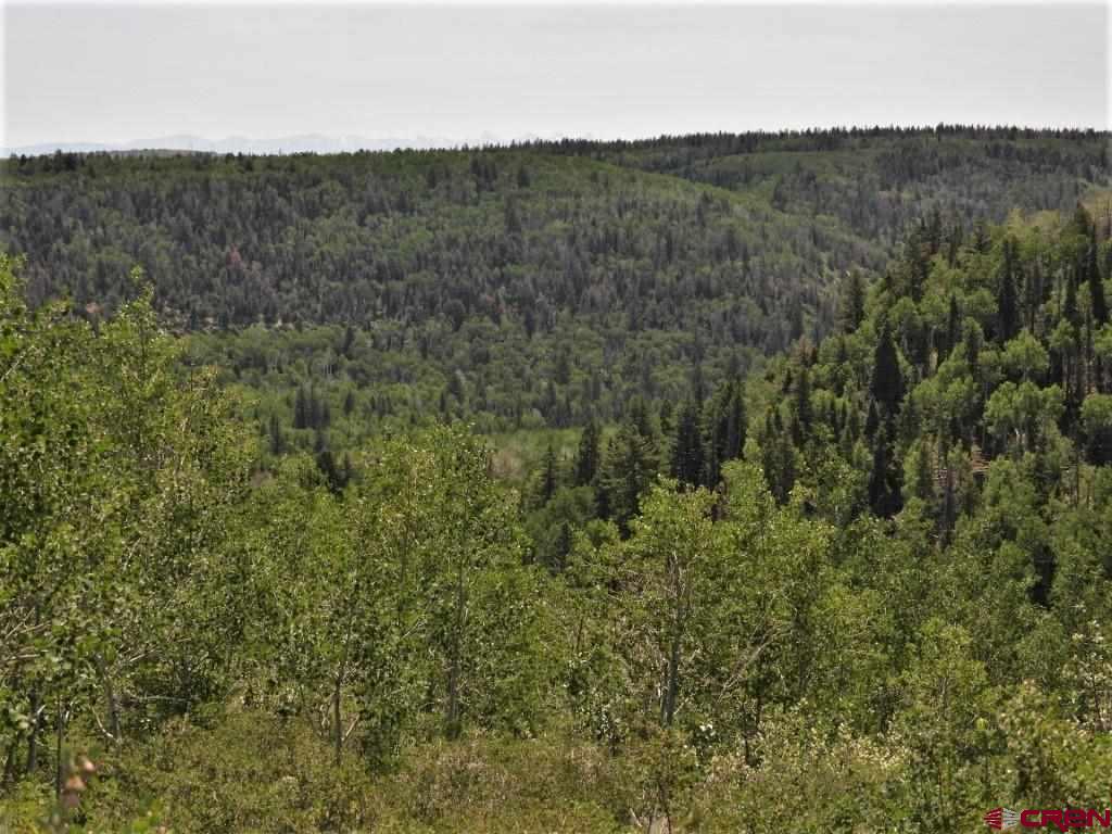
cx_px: 556
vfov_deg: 21.0
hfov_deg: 27.8
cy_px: 417
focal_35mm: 70
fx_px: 2249
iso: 100
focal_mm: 12.5
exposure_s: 1/1250
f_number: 3.5
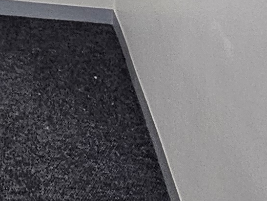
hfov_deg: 17.4
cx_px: -190
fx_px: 733
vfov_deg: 13.0
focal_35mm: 95
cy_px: -235
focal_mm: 2.2
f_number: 2.2
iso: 250
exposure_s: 1/50
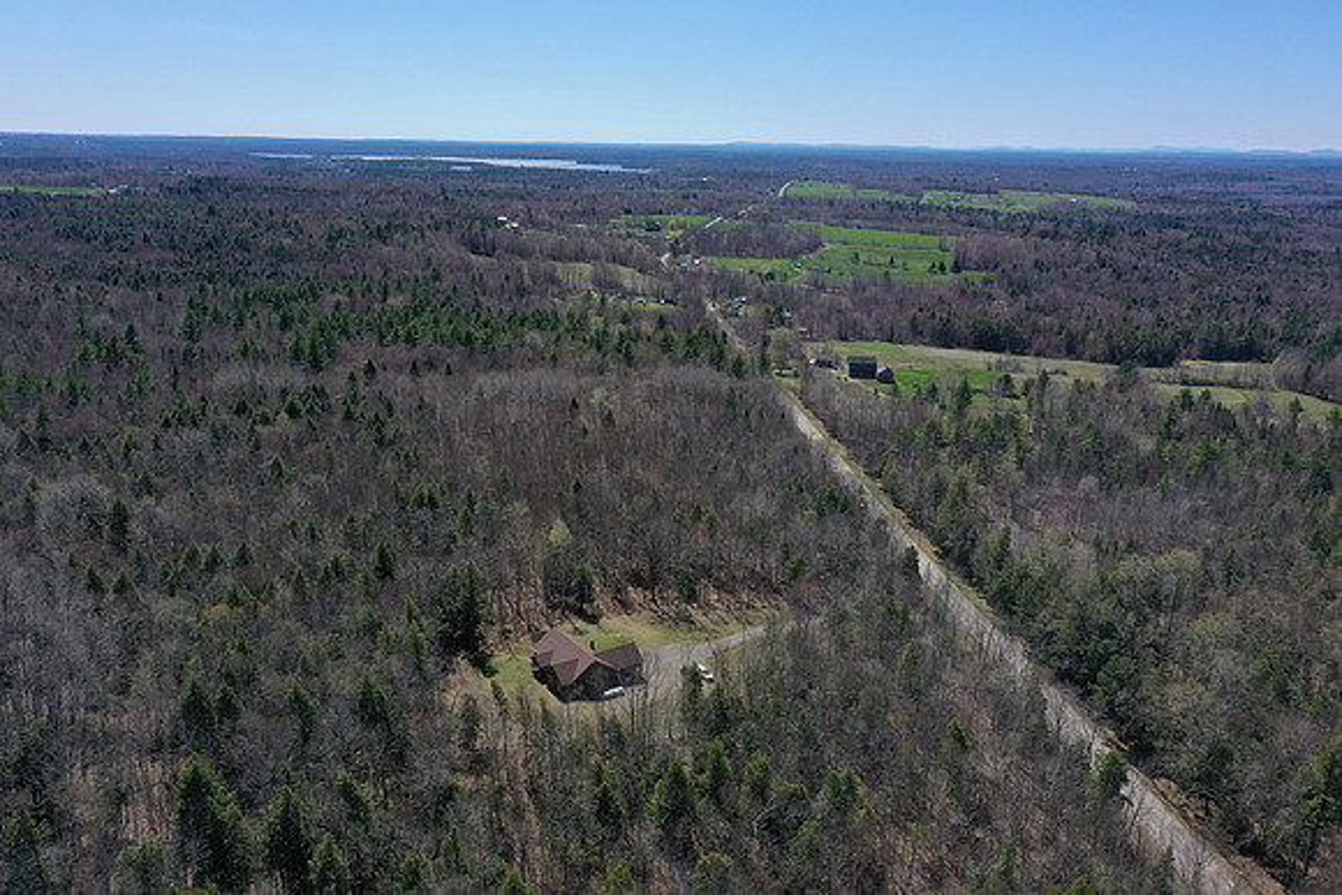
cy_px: 448
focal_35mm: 28
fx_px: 1044
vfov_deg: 46.4
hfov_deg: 65.5
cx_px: 671
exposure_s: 1/500
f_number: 6.3
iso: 100
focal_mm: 10.26
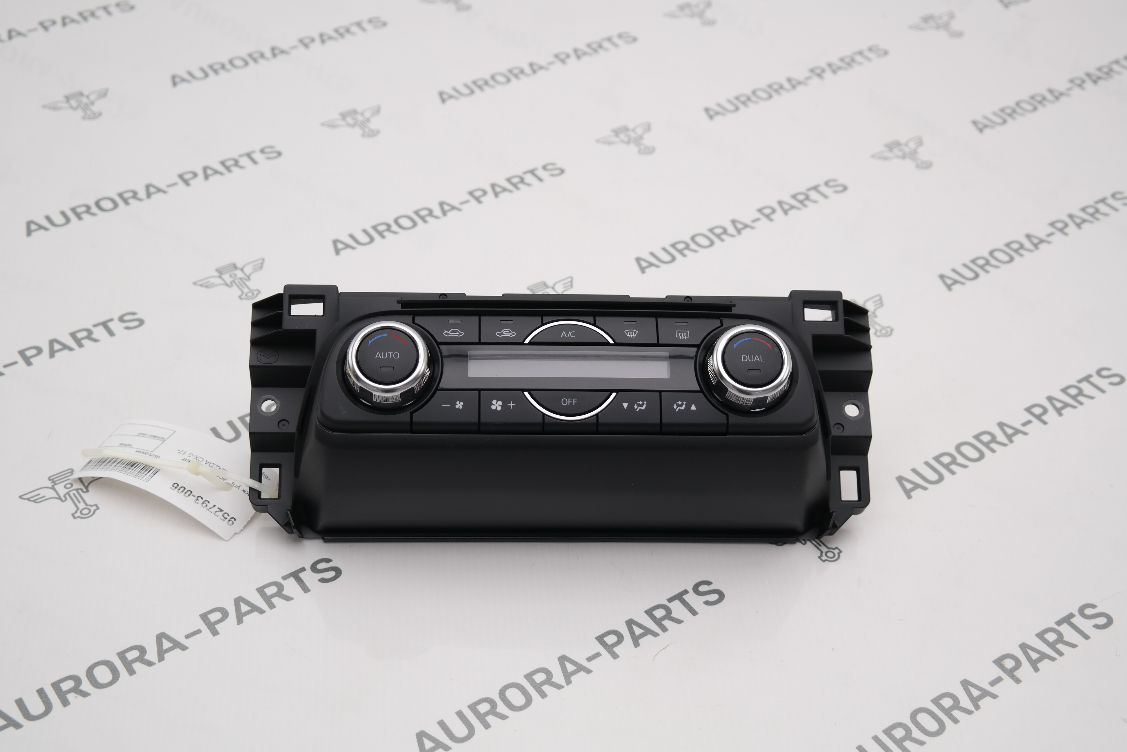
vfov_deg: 27.0
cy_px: 376
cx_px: 564
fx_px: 1565
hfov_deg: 39.6
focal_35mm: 50
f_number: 4.5
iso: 100
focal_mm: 33
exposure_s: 1/125
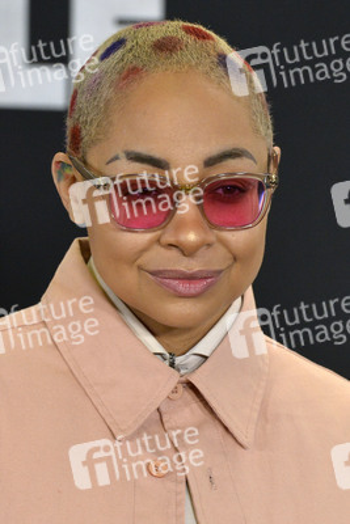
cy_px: 262
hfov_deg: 6.9
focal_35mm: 200
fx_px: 2914
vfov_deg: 10.3
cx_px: 175
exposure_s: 1/250
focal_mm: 200
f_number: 6.3
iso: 3200
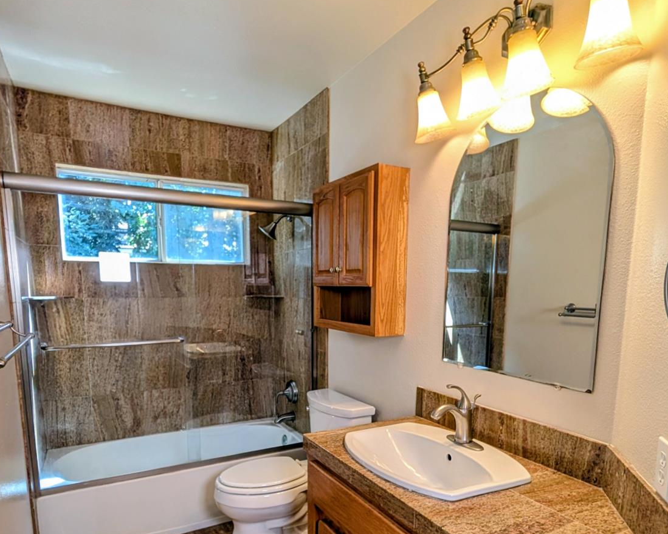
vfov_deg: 78.1
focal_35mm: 16
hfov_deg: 93.1
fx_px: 316
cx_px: 338
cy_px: 350
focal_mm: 2.02
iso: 72
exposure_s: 1/120
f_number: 1.7
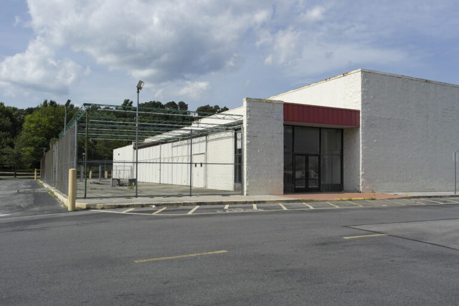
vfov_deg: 43.6
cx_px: 230
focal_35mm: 30
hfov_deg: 61.9
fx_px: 382
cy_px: 153
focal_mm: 20
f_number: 8
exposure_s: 1/400
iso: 100
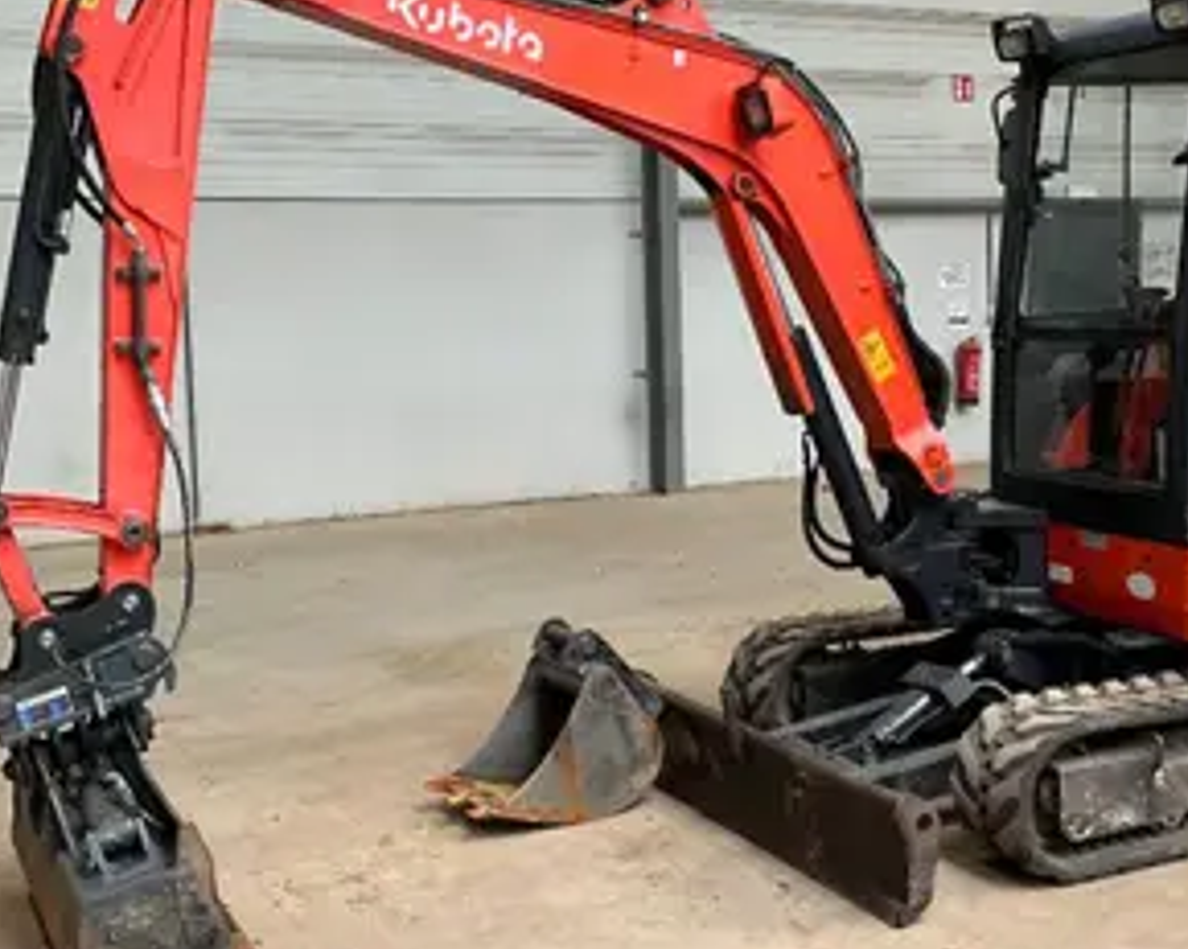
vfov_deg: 32.0
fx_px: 1652
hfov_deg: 39.4
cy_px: 419
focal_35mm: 47
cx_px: 691
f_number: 1.8
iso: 80
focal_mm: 3
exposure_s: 1/60
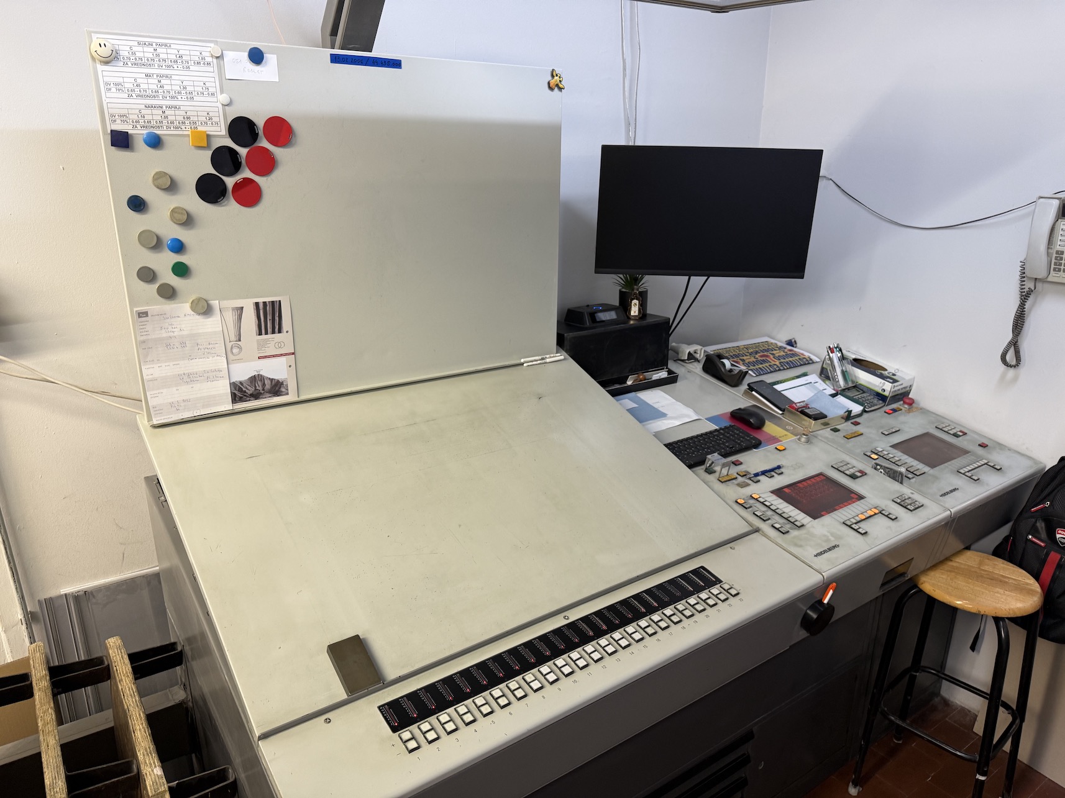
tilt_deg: -18.1
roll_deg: -0.2
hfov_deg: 71.6
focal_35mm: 24
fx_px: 738
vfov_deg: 56.8
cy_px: 399
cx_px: 532
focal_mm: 6.76
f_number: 1.78
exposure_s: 1/50
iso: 160
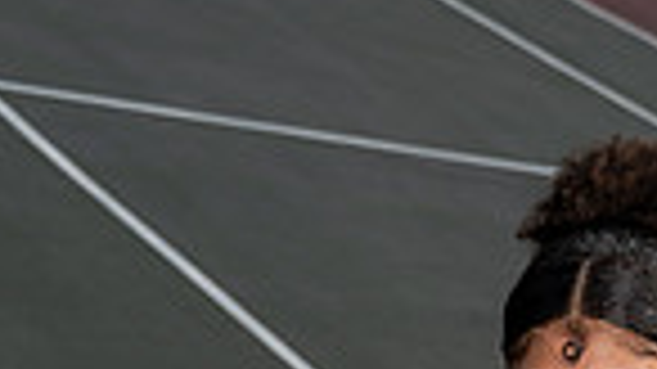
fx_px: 2299
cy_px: 891
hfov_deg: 16.2
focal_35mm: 132
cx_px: 446
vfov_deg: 8.4
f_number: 4
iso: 100
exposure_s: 1/1250
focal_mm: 41
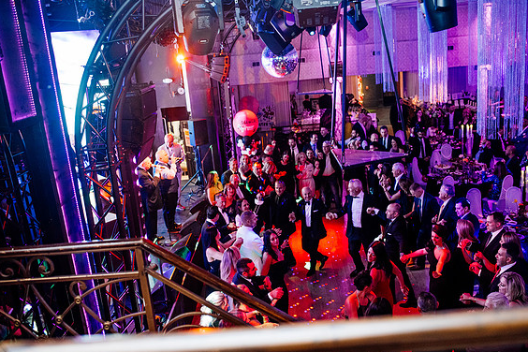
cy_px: 180
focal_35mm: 36
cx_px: 268
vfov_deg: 36.9
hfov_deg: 53.1
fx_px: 528
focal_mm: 35
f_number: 2.8
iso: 2000
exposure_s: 1/200
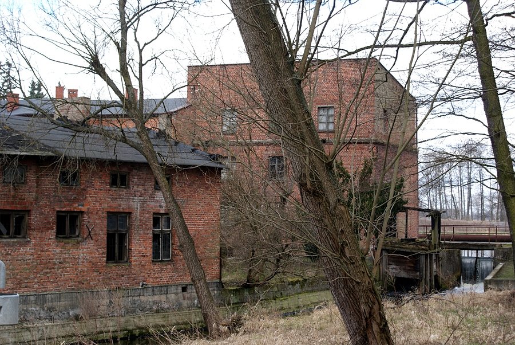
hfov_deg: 27.0
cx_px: 258
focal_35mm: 75
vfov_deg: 18.2
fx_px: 1074
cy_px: 172
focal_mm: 50
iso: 100
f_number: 6.3
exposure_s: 1/100
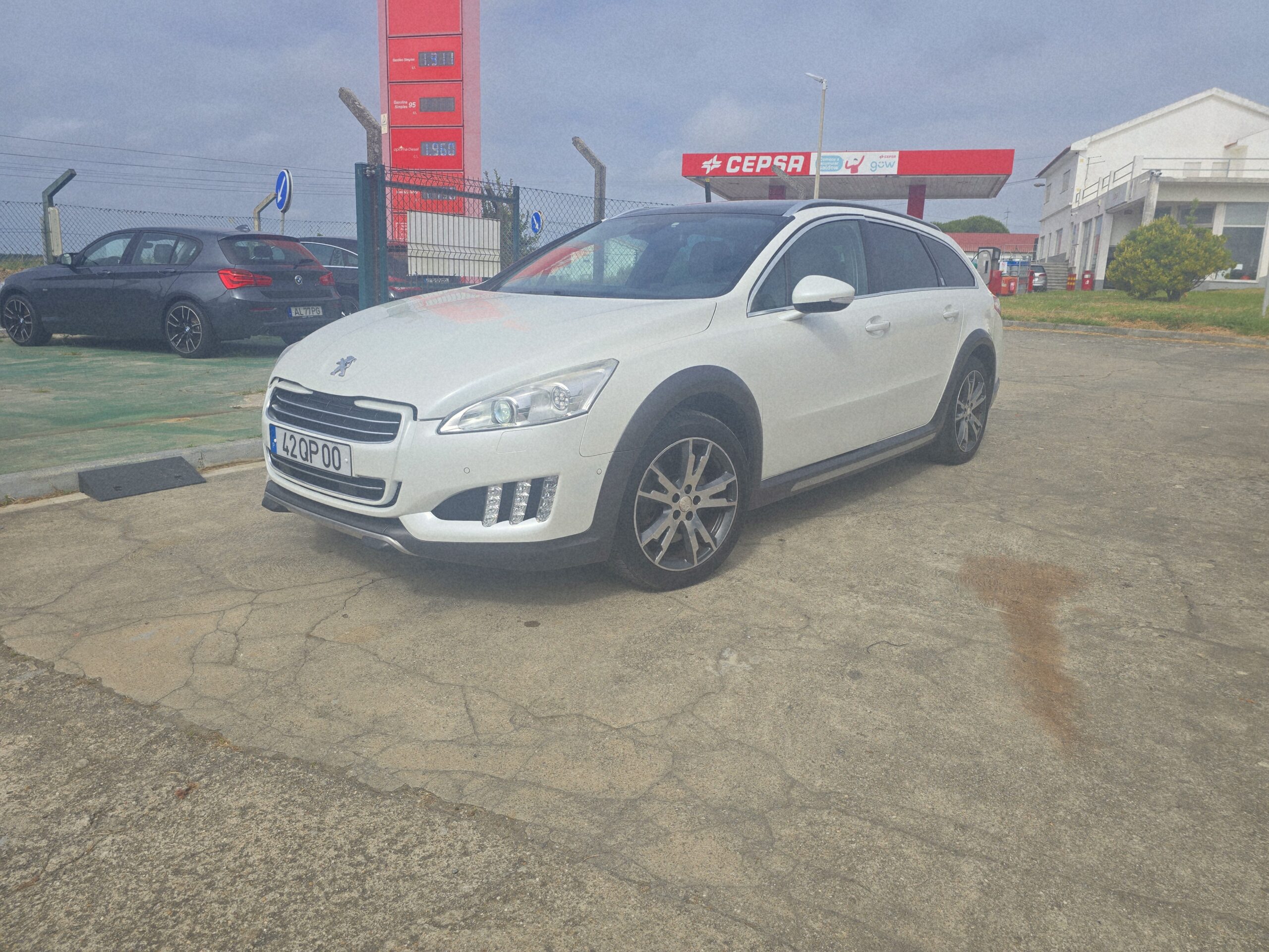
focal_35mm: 23
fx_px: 843
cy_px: 476
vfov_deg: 58.9
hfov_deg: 73.9
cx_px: 634
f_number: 1.7
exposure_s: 1/1011
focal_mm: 6.3
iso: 12
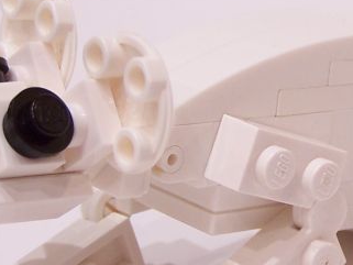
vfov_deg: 7.9
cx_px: 329
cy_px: 107
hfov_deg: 10.5
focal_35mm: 188
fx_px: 1918
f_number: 3.1
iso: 80
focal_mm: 9.8
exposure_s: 1/3
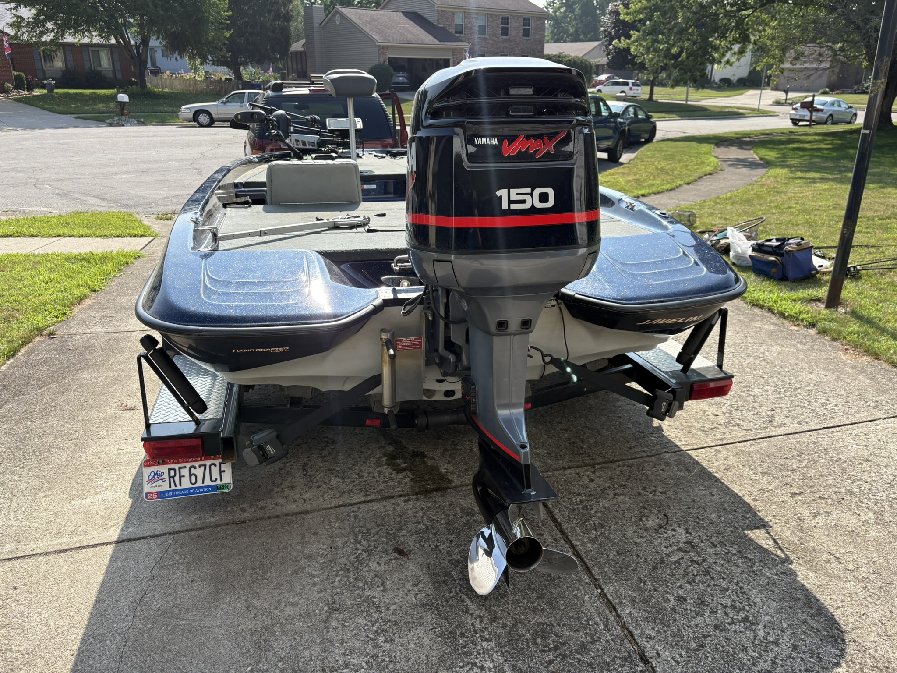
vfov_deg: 53.1
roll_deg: +0.3
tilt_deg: -18.3
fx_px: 674
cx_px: 448
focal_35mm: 26
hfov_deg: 67.3
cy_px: 336
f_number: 1.6
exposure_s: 1/1848
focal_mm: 5.96
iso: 50
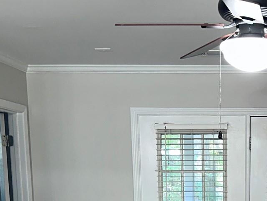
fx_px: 594
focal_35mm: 77
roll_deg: -0.4
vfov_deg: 17.7
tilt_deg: -9.9
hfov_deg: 24.7
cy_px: 275
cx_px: 234
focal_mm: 6.86
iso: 100
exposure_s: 1/22
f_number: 1.78
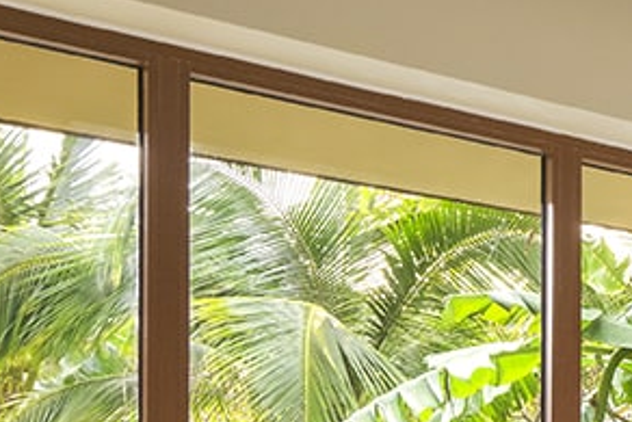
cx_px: 1382
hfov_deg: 16.2
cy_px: 633
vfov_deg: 15.1
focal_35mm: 84
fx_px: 1475
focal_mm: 14
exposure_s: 1/40
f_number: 7.1
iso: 500
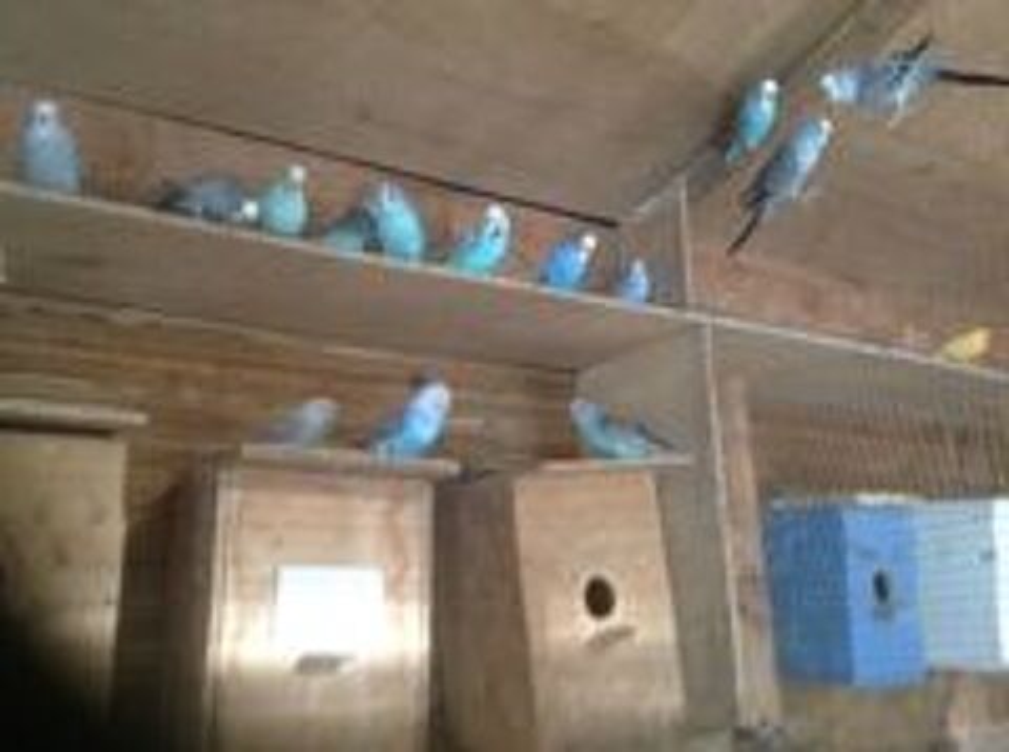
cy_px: 376
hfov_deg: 52.7
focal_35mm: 35
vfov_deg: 40.6
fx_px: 1018
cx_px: 504
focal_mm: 4.28
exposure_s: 1/15
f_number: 2.4
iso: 400
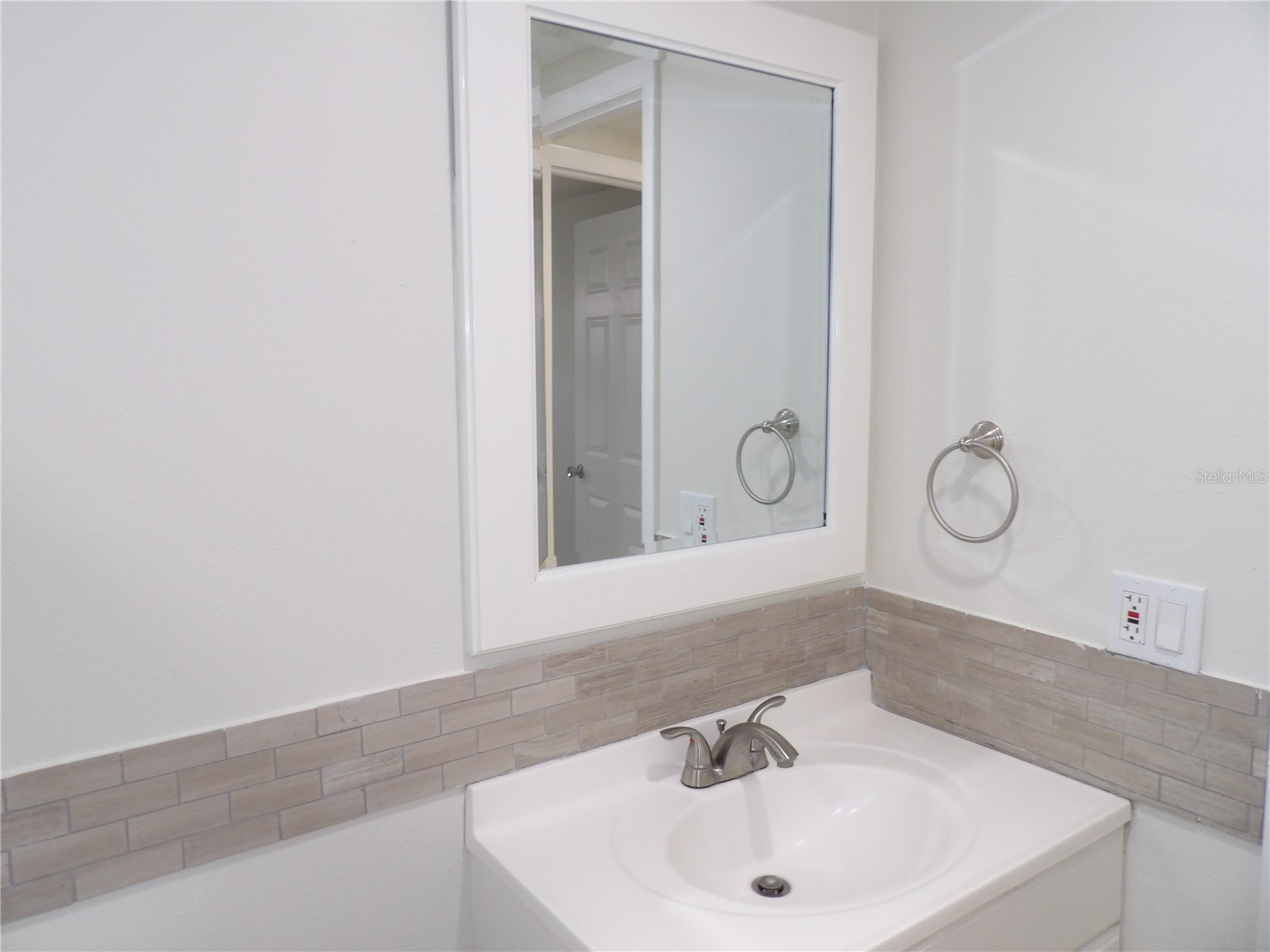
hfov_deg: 71.6
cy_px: 476
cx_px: 635
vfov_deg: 56.8
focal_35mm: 24
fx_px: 881
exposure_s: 1/33
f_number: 3.2
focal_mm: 4.3
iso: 200
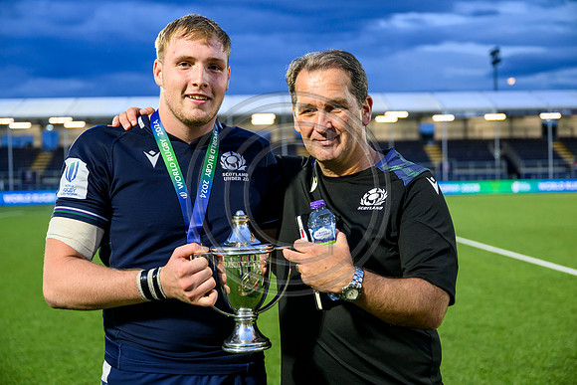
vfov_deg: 29.3
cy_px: 192
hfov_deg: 42.7
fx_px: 737
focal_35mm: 46
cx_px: 288
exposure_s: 1/800
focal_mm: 46
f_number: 3.2
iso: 3200
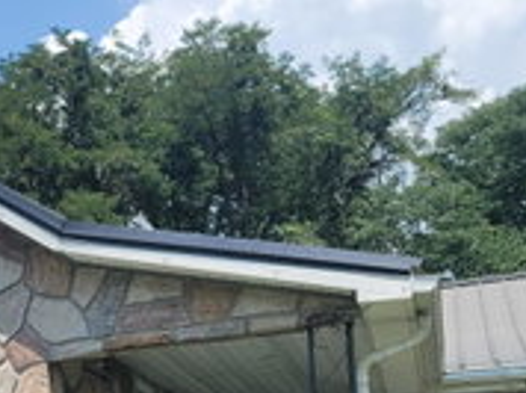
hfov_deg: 24.9
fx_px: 1093
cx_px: -74
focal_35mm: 72
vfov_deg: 19.6
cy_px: 423
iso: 20
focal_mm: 7
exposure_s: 1/1129
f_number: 1.8
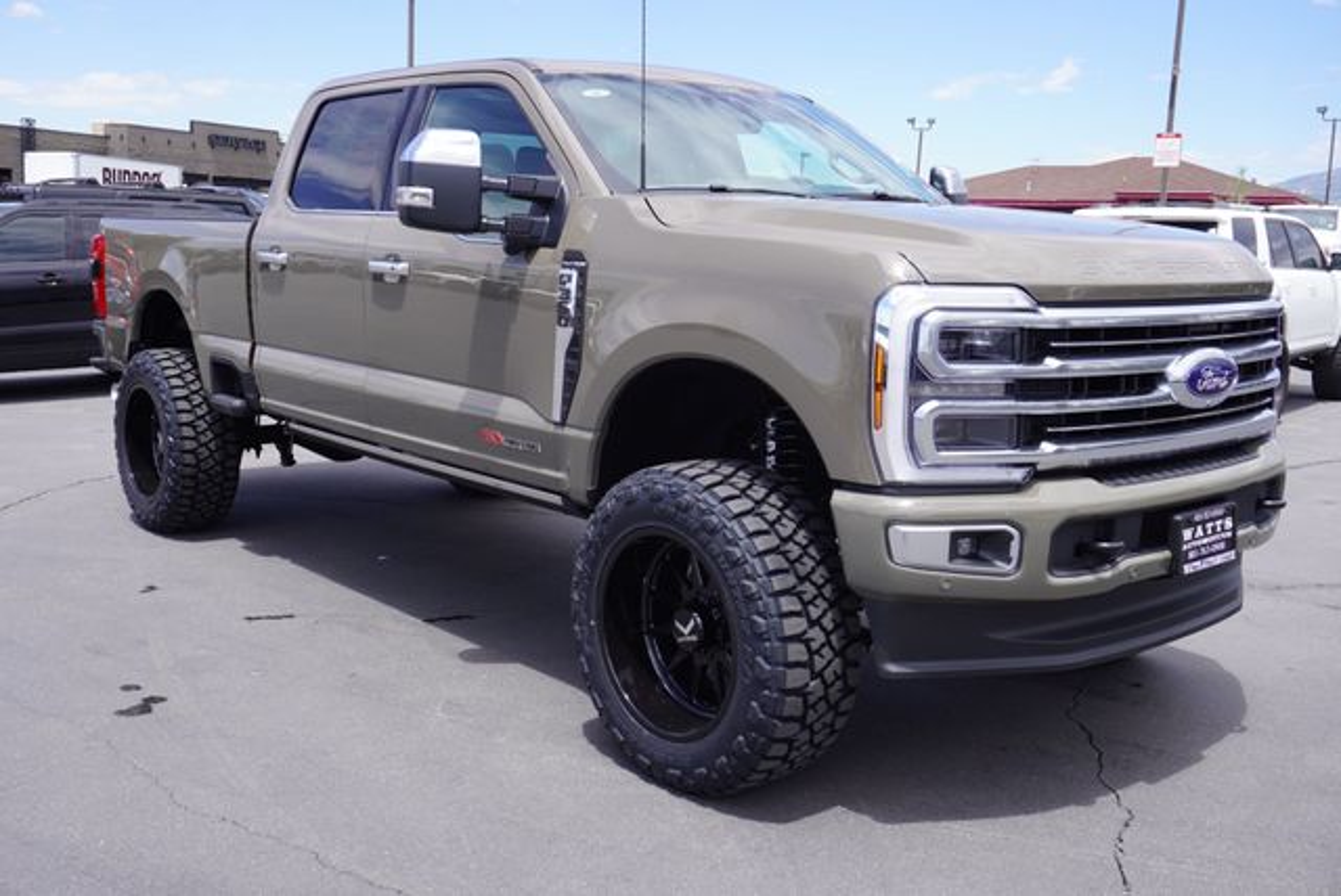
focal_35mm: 34
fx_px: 1286
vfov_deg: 38.4
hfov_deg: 55.1
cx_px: 670
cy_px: 448
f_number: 7.1
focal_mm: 23
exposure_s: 1/200
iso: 100
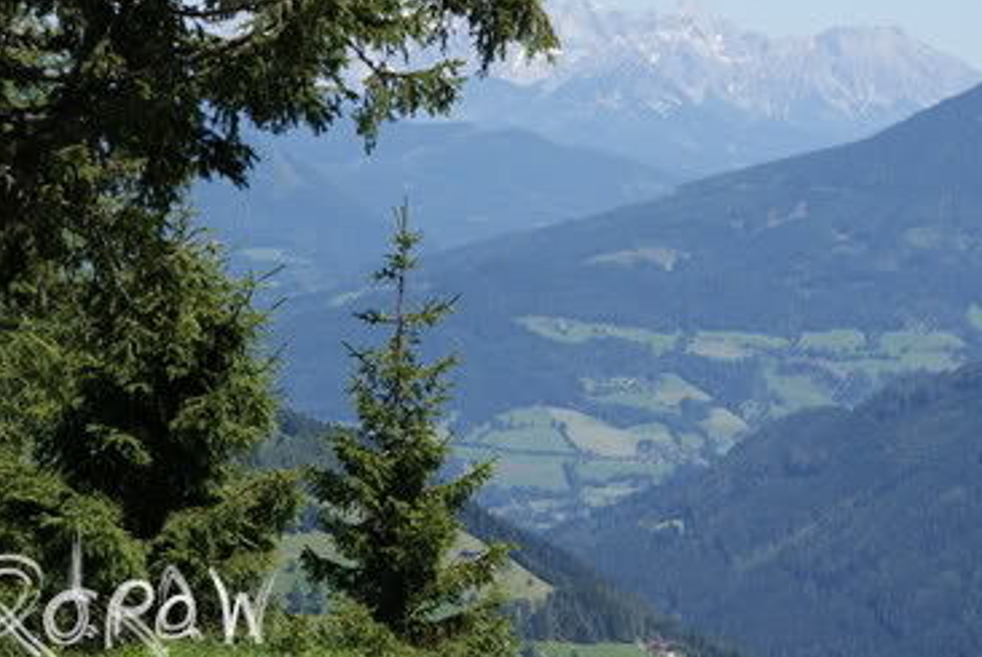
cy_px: 227
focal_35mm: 154
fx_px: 4197
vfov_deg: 9.0
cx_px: 622
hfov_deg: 13.3
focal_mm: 75
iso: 100
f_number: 8
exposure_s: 1/250
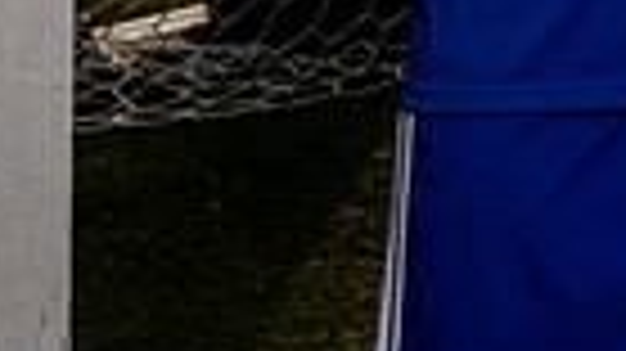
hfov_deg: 9.0
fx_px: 3932
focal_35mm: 237
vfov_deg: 5.0
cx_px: 644
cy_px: -522
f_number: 8
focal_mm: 70
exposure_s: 1/250
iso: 100
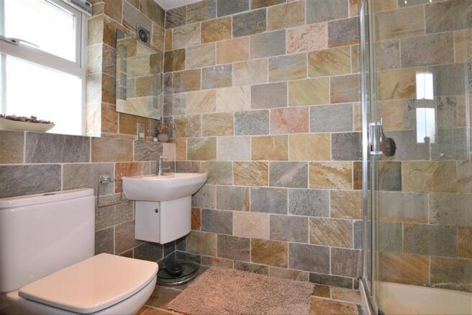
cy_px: 158
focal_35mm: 15
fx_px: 197
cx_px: 236
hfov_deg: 100.4
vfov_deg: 77.3
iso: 200
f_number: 5
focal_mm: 10
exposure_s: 1/20
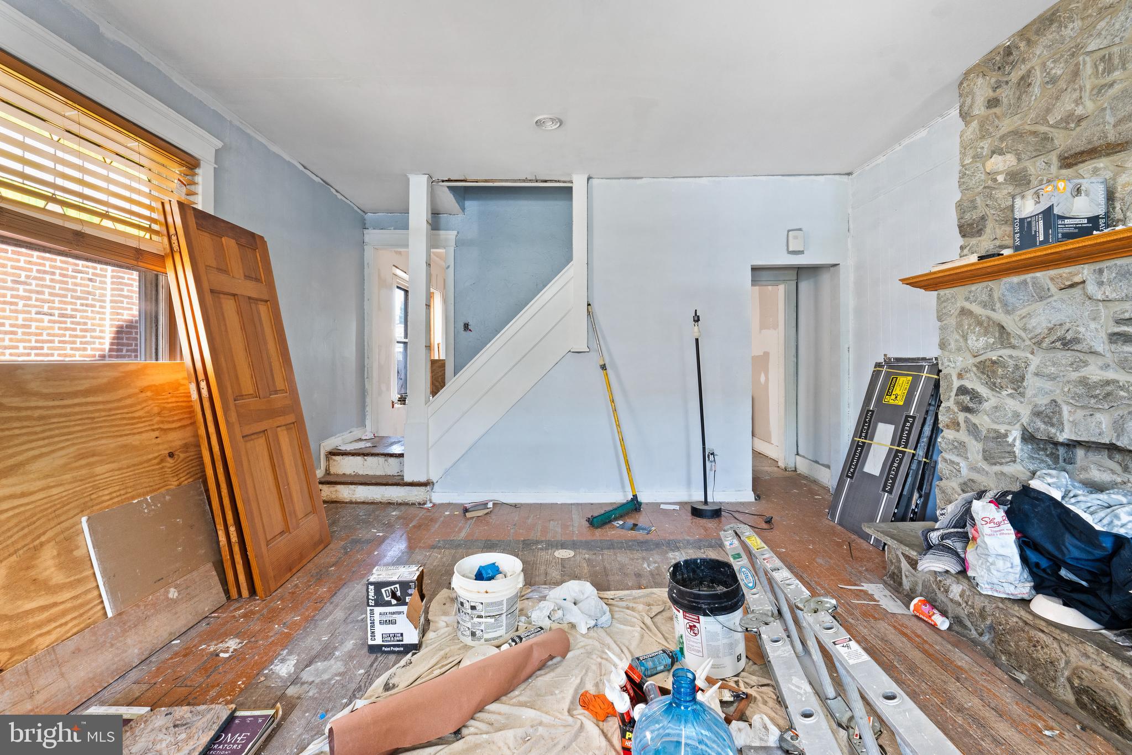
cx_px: 566
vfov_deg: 77.3
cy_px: 378
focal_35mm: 15
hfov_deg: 100.4
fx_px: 472
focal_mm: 10
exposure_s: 1/2
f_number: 8
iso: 400
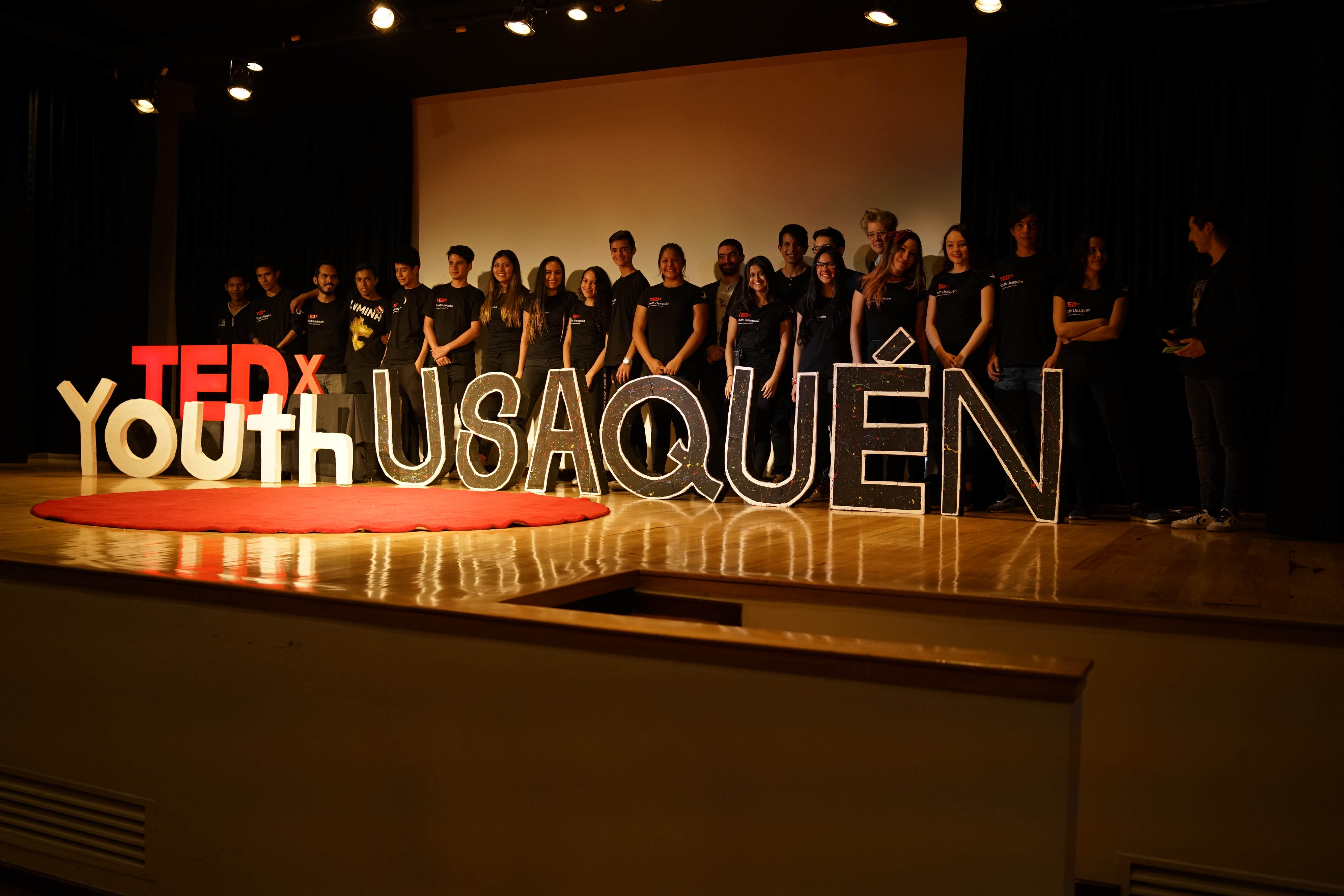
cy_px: 448
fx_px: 1307
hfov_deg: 54.4
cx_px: 672
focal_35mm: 35
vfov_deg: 37.9
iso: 1250
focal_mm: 35
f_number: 2.8
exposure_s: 1/200
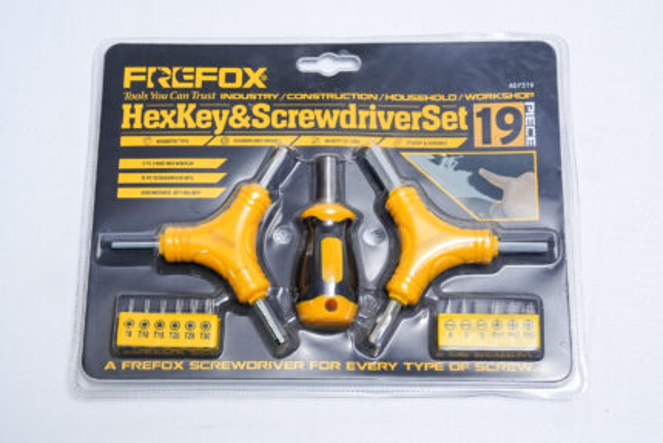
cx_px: 332
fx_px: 1290
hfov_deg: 28.8
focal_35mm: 70
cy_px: 222
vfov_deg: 19.5
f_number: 10
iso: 3200
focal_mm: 70
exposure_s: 1/160
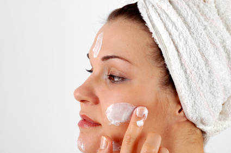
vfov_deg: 18.1
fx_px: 481
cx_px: 116
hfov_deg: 27.0
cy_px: 76
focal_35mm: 75
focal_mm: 50
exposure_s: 1/125
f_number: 9
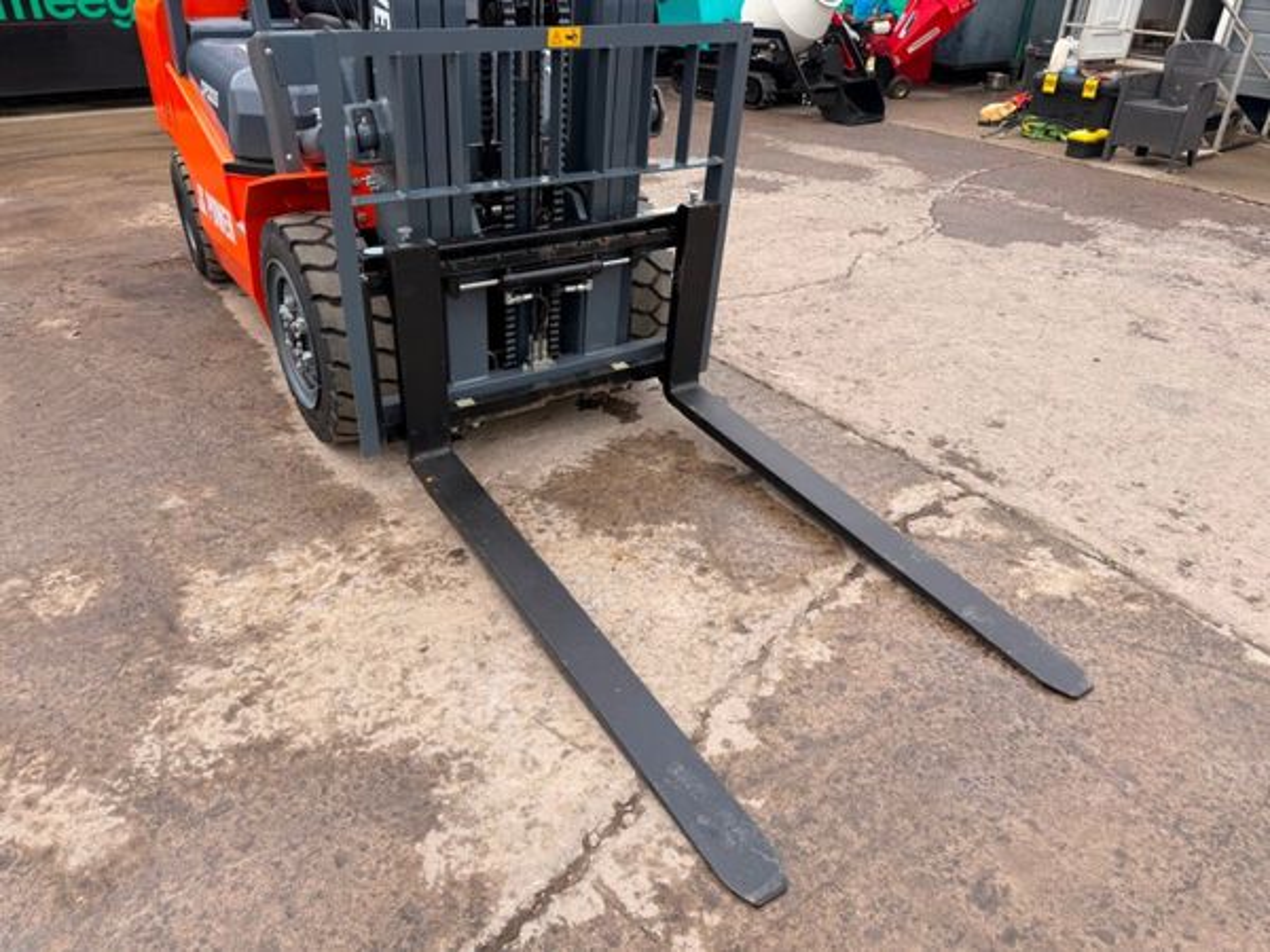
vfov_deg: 56.8
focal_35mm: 24
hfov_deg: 71.6
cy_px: 476
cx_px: 635
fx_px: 881
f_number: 1.78
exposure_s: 1/1385
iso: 80
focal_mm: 6.76
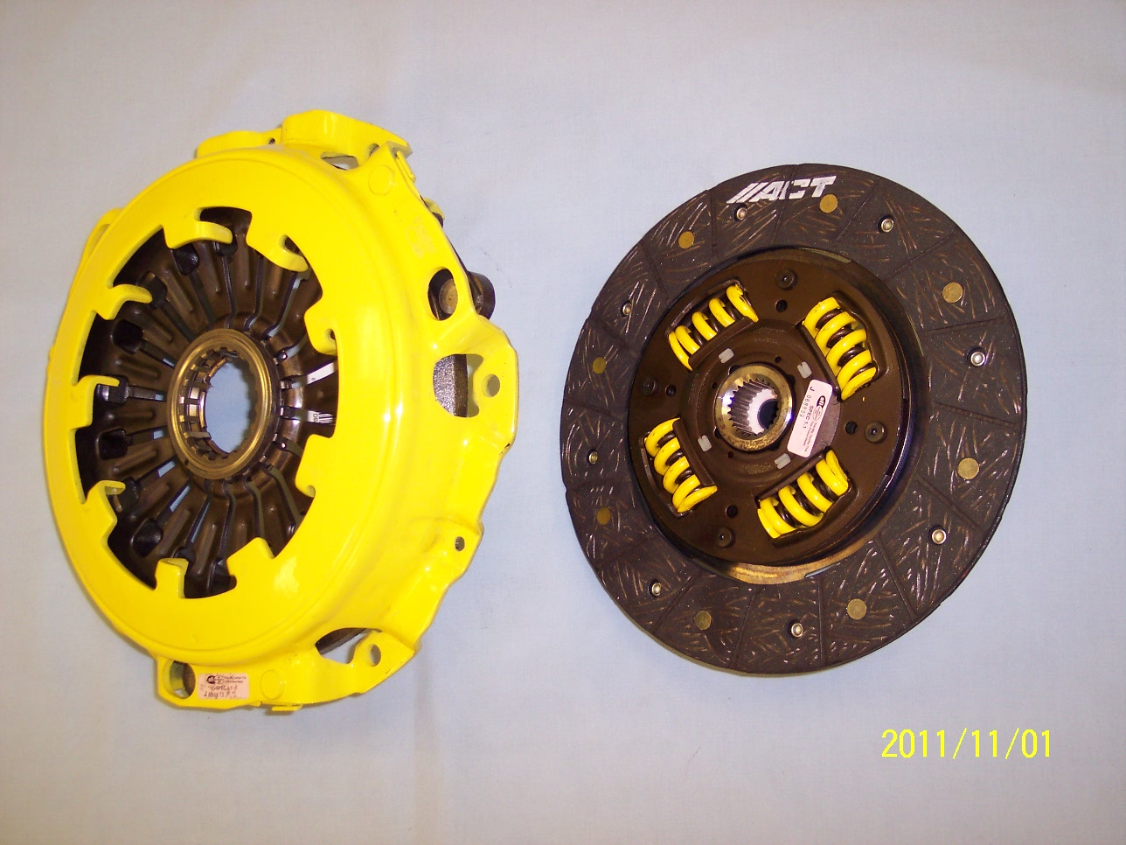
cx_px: 563
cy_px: 422
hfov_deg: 49.0
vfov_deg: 37.7
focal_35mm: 38
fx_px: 1236
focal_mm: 8
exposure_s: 1/45
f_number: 2.8
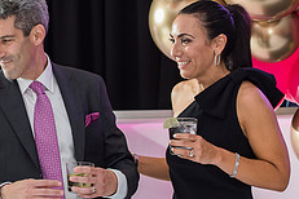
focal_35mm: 249
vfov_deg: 5.5
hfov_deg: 8.2
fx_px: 2068
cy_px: 85
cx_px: 31
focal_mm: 95
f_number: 4
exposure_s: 1/100
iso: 1000
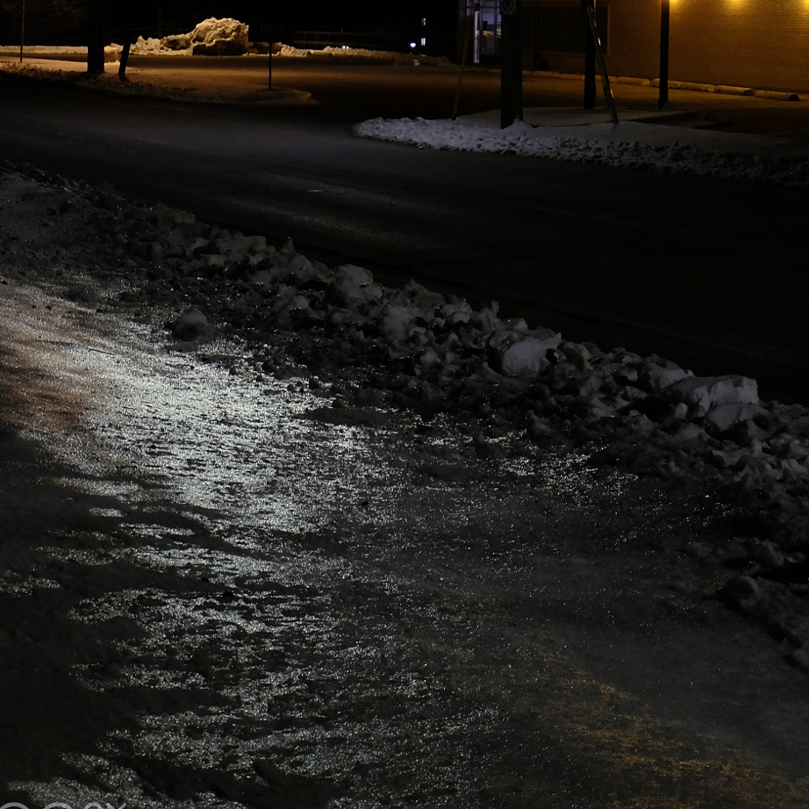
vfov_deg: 16.2
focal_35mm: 104
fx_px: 2750
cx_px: 611
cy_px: -115
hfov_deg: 16.6
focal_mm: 31
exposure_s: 1/15
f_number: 4.7
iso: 1250
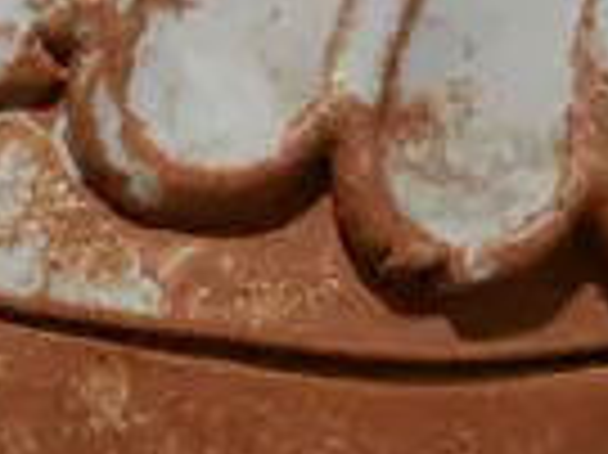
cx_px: -23
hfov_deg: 6.5
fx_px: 5335
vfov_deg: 4.8
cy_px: -254
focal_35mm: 304
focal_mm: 20
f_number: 4.5
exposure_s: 1/60
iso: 250
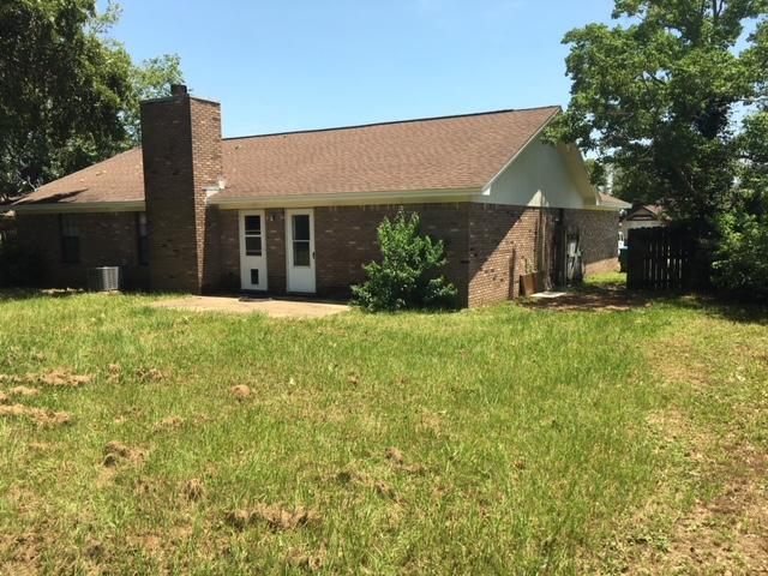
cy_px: 288
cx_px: 384
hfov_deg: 61.7
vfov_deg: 48.2
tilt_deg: -5.9
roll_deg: +2.4
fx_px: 643
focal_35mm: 29
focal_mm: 4.15
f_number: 2.2
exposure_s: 1/1148
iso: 25
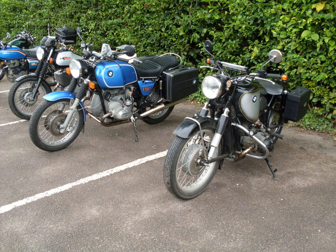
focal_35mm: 38
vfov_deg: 37.7
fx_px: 369
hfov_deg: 49.0
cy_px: 126
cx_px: 168
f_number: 2.8
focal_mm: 6.3
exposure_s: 1/125
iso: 80
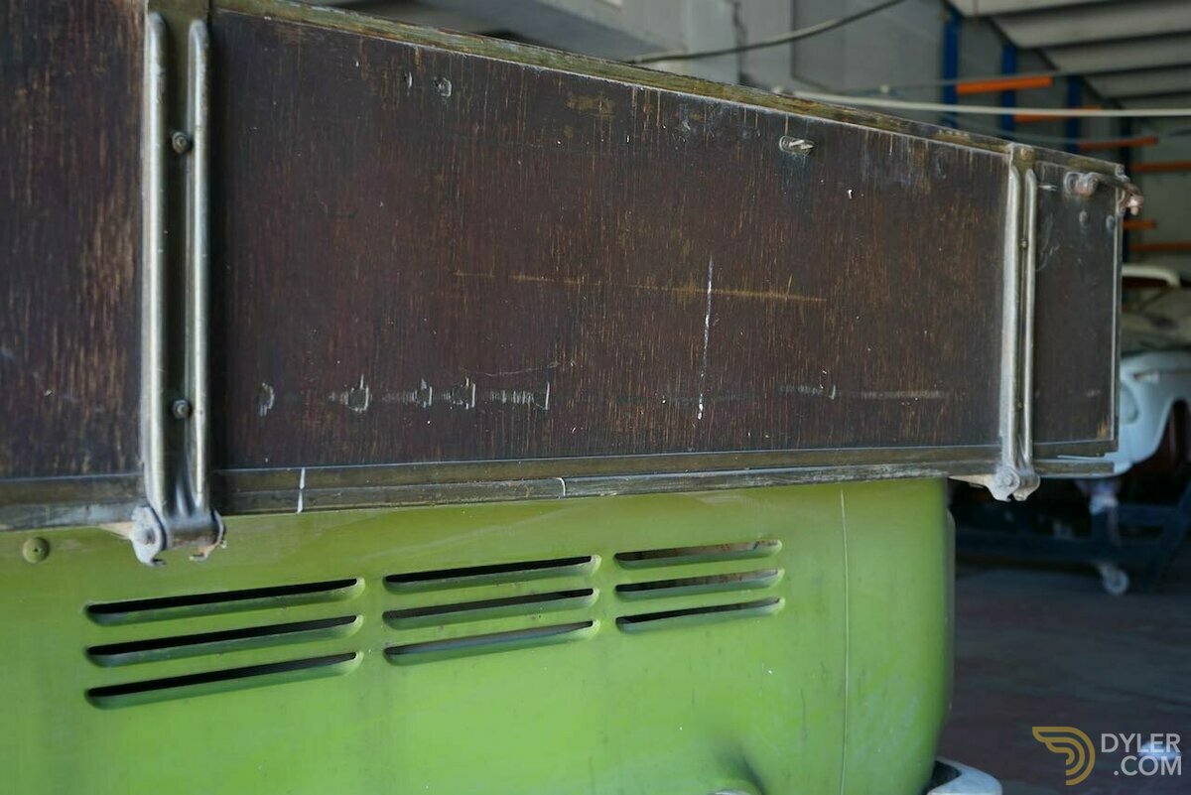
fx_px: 1489
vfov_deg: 29.9
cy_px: 398
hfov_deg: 43.6
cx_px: 596
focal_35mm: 45
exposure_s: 1/25
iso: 400
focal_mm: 45
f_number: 5
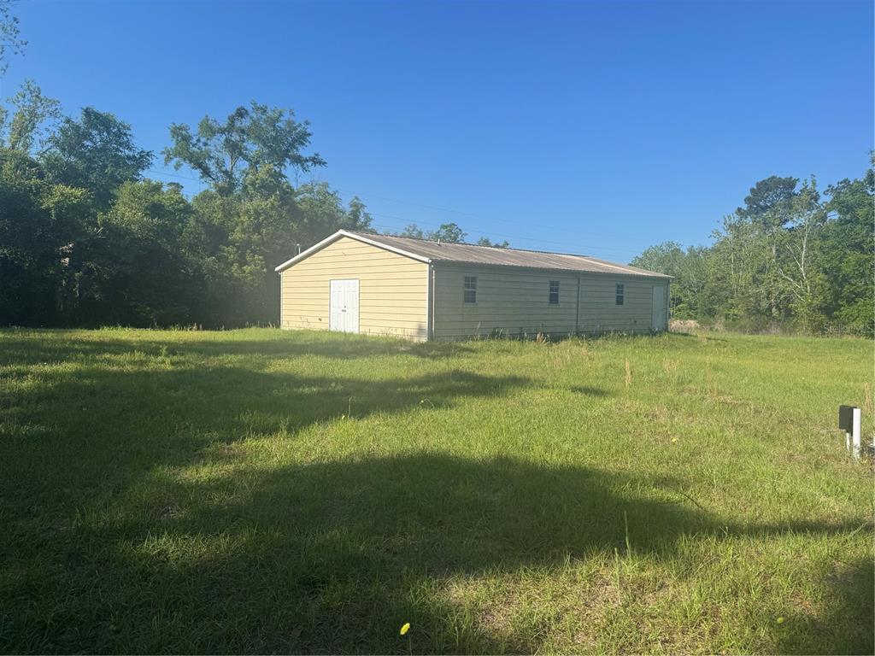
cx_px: 438
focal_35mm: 24
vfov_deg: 56.8
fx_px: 607
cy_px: 328
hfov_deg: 71.6
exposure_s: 1/3597
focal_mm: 6.76
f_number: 1.78
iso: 80
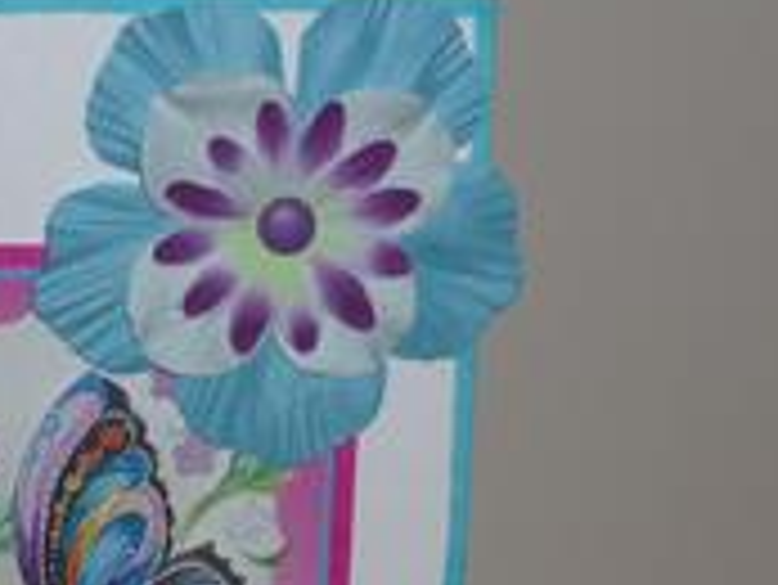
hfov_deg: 9.8
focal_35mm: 200
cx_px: -29
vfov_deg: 7.4
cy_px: 706
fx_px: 4498
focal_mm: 13.1
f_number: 4.6
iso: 100
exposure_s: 1/40
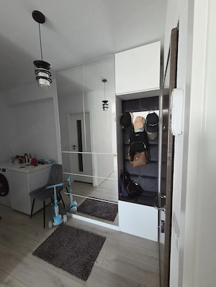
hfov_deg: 89.9
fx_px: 108
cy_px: 144
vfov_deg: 106.2
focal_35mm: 13
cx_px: 108
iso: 1000
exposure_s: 1/50
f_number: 2.2
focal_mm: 2.2
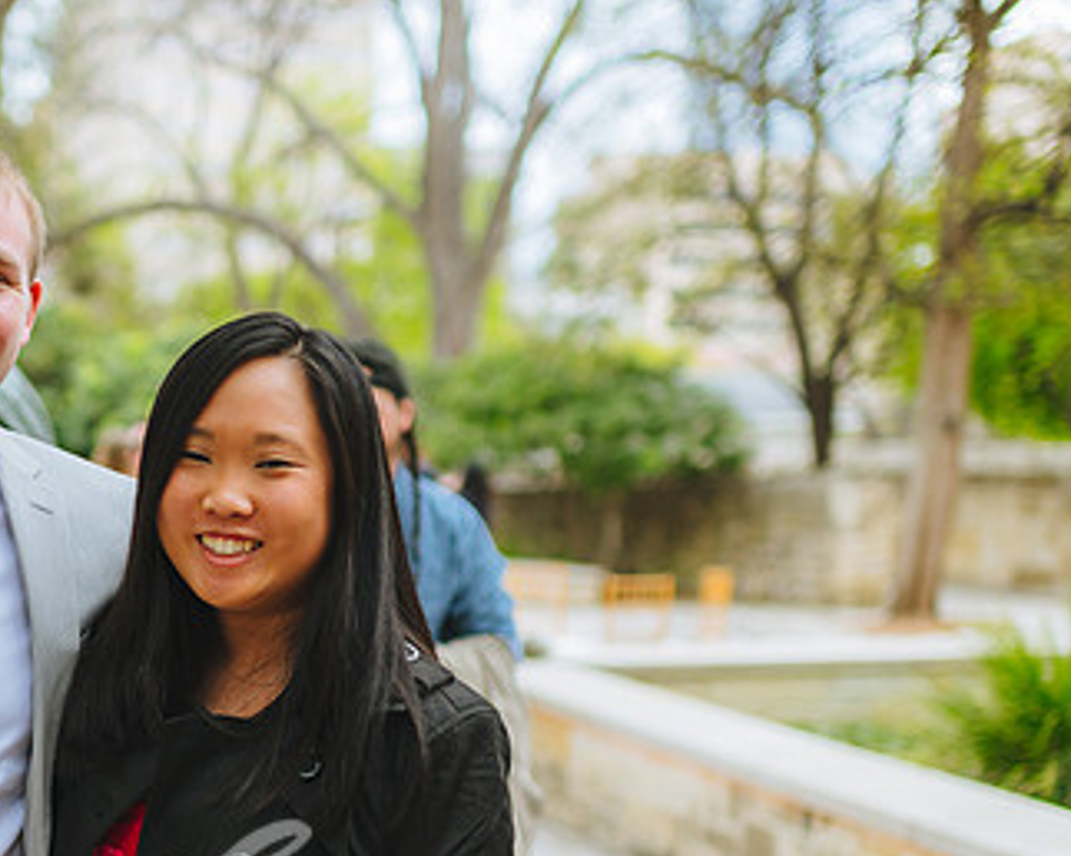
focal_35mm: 59
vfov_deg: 25.5
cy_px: 632
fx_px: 1869
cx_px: 119
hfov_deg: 30.6
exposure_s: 1/500
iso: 80
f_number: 2
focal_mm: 35
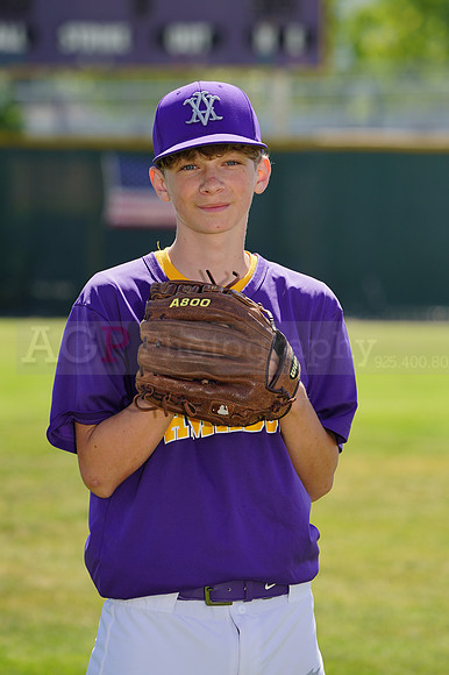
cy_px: 338
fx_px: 5132
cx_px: 224
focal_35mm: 274
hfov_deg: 5.0
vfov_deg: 7.5
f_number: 8
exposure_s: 1/250
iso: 100
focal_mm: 274
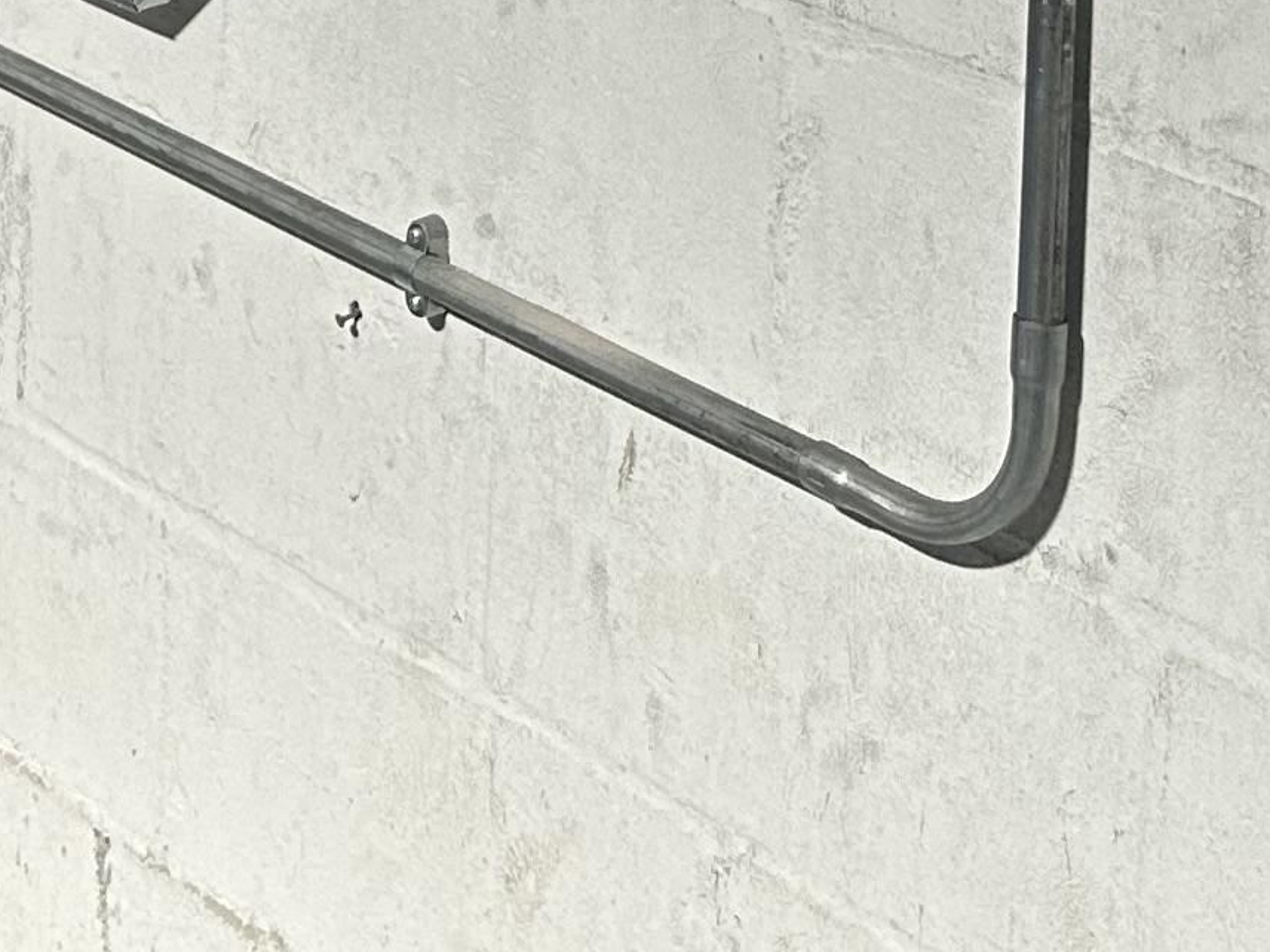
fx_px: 4146
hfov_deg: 16.5
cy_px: -1148
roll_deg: -1.9
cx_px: -363
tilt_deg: -1.6
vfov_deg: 11.4
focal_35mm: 113
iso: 80
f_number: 1.78
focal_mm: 6.86
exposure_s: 1/1050
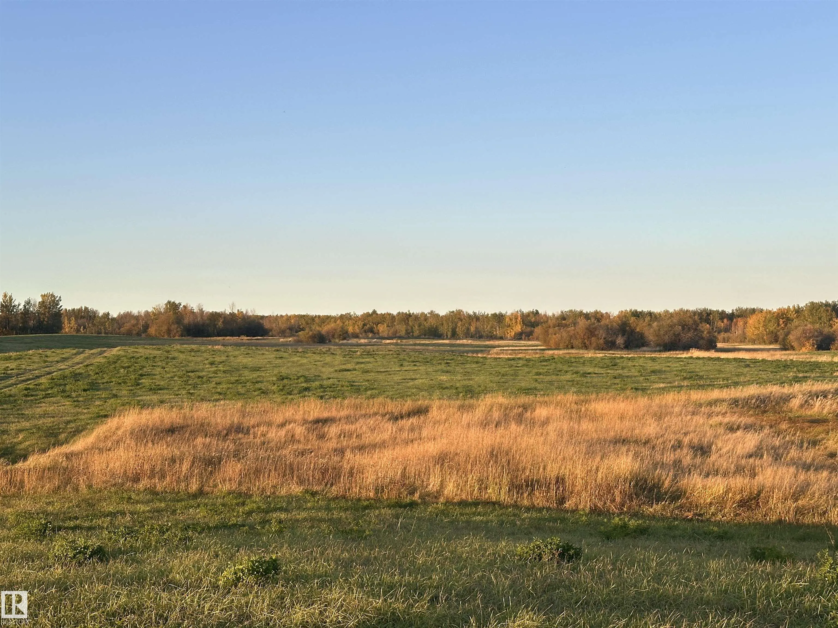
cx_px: 419
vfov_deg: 30.3
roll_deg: -0.8
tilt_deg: +1.2
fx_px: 1162
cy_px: 314
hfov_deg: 39.7
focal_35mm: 48
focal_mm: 6.86
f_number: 1.78
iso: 64
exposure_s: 1/1565
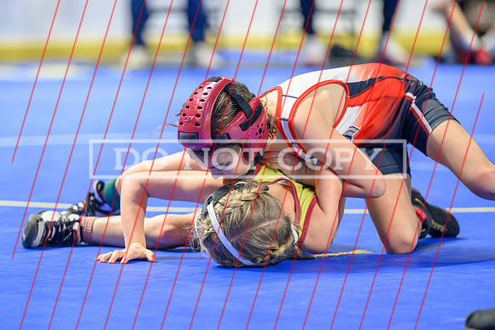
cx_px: 247
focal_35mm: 221
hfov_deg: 9.3
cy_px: 163
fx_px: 3040
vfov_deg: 6.2
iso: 4000
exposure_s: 1/640
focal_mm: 165
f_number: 2.8
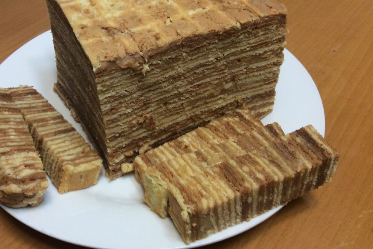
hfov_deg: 49.3
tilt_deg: -44.0
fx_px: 404
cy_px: 115
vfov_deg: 34.2
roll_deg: +3.1
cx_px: 156
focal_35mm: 39
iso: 80
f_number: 2.4
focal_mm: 3.3
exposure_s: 1/25
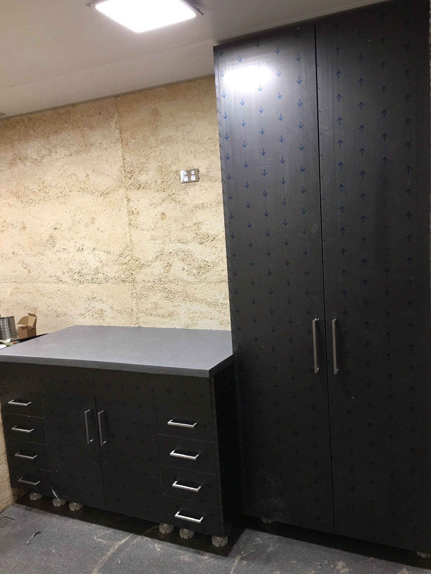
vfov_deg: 61.7
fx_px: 481
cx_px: 216
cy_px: 287
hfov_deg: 48.2
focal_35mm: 29
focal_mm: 4.15
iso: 64
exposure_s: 1/17
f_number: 2.2
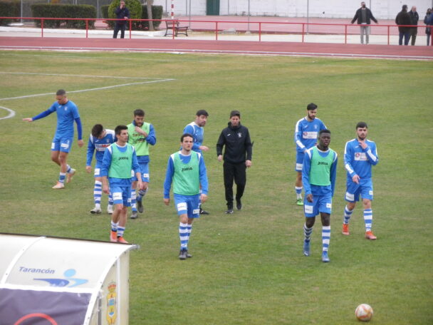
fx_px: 2714
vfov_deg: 6.8
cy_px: 162
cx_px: 216
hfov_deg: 9.1
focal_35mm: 217
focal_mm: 38.9
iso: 250
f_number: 5.3
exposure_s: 1/125
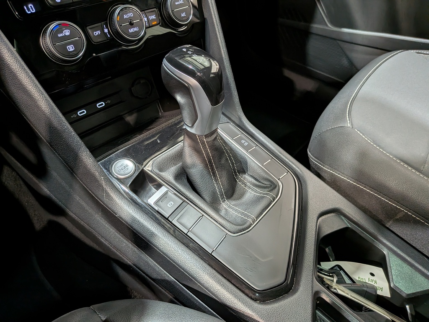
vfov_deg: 56.8
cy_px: 161
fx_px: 297
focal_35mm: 24
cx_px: 214
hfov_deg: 71.6
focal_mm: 4.53
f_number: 1.7
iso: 48
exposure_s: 1/60
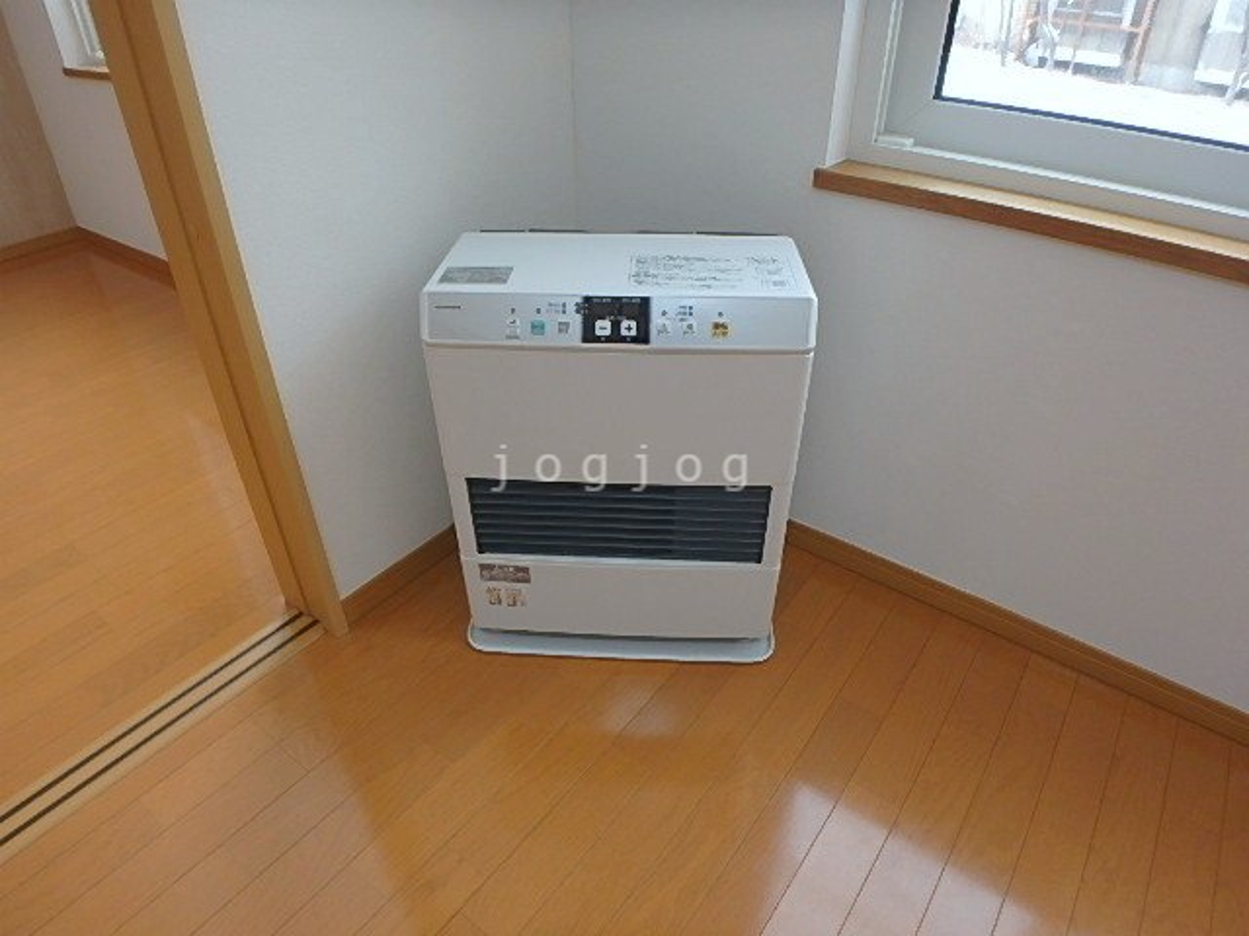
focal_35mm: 21
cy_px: 468
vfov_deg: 63.4
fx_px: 758
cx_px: 624
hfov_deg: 79.0
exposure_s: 1/60
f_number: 3.5
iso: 160
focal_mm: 3.7
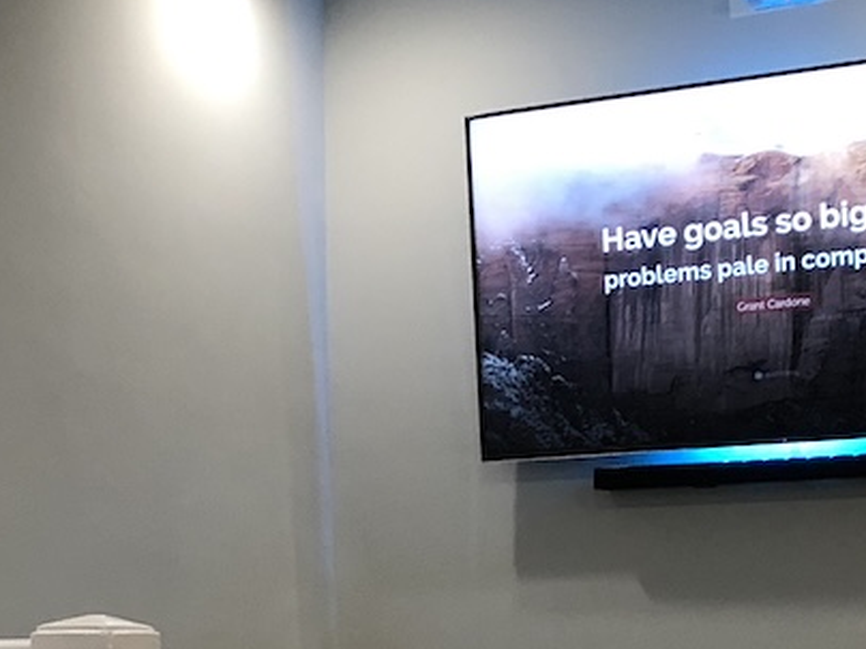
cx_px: 11
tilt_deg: +0.8
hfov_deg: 18.4
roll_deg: +1.6
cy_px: 637
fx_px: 2602
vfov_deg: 14.0
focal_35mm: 104
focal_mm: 4
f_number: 1.8
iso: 80
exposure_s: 1/17
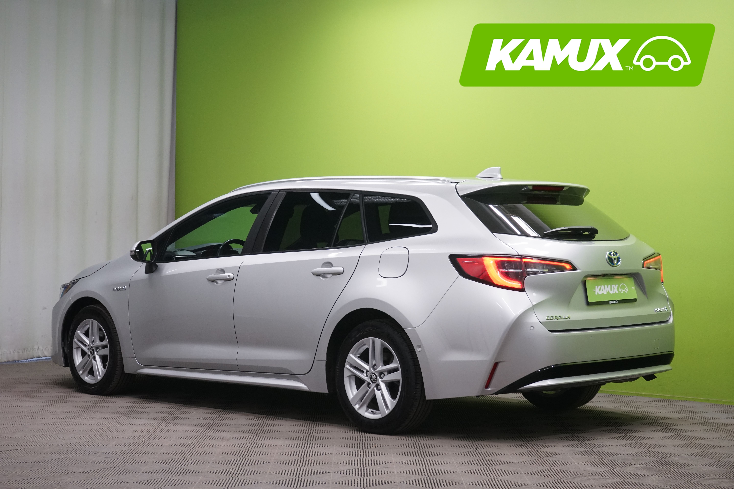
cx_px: 367
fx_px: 1346
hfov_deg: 30.5
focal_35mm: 66
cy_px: 244
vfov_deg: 20.6
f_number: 9
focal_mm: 66
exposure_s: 1/25
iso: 2000
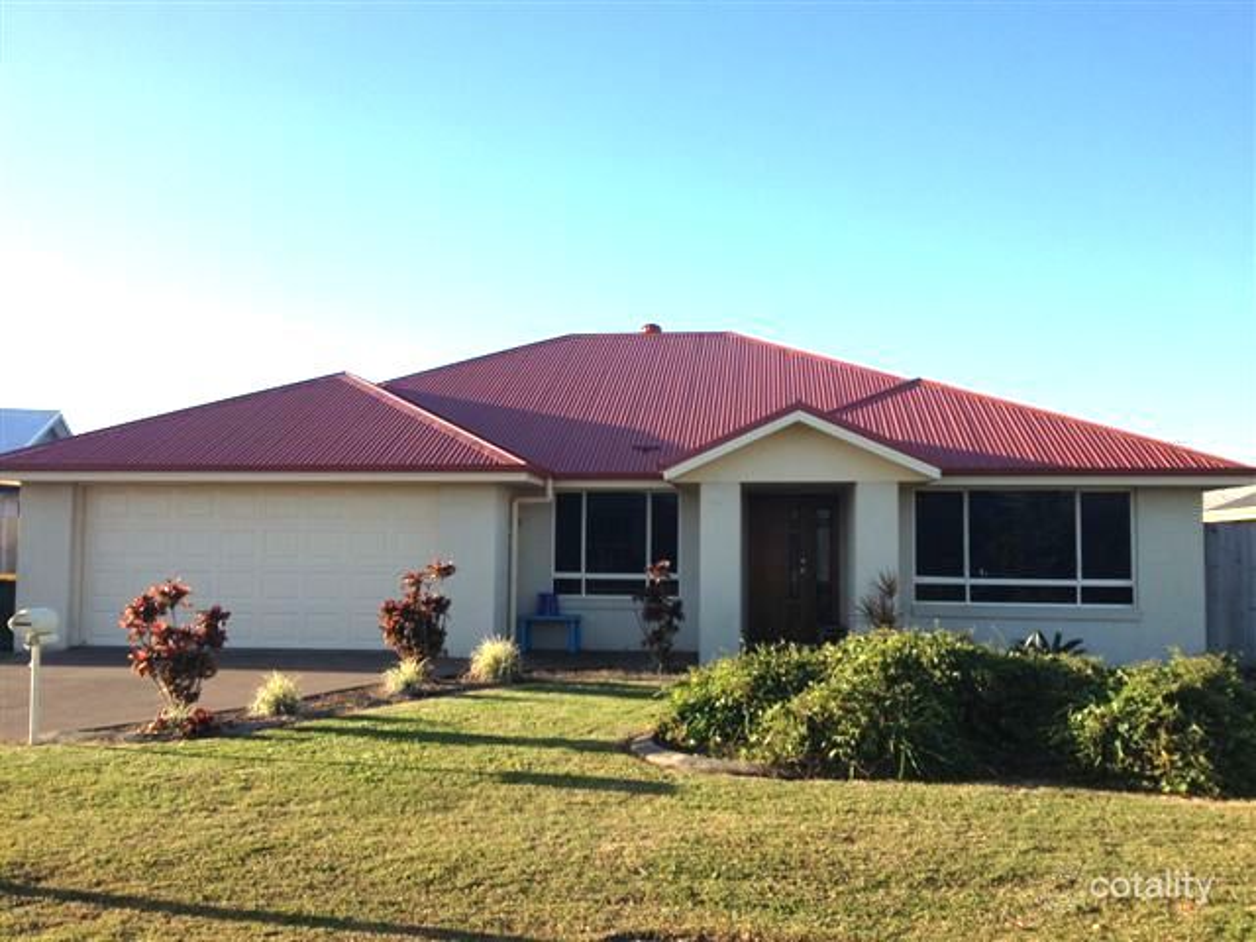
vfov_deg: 40.7
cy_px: 471
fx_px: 1270
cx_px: 628
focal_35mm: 35
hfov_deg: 52.6
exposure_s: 1/681
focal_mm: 4.28
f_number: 2.4
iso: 50
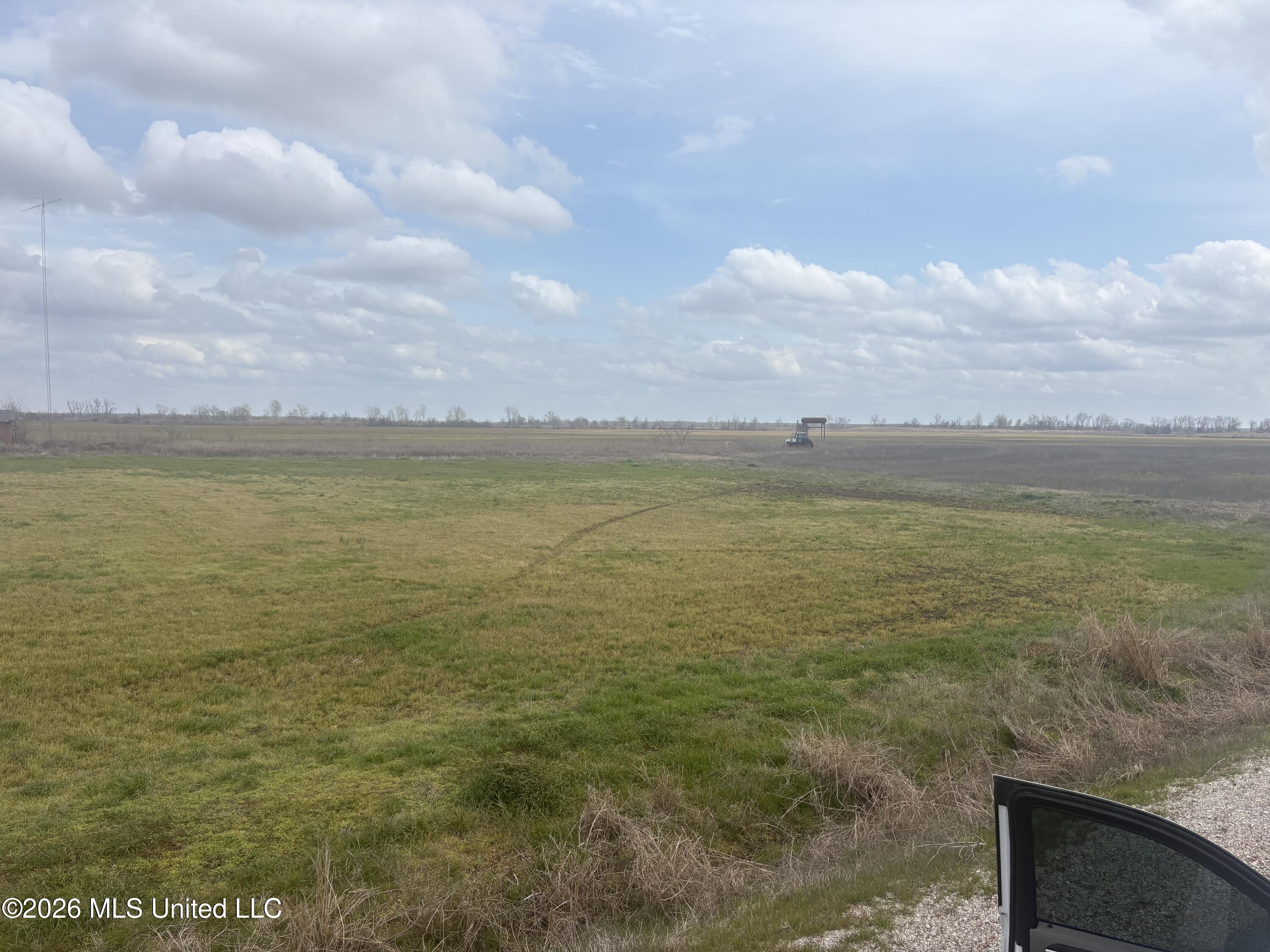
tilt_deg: -3.4
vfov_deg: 53.1
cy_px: 476
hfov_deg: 67.3
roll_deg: -0.8
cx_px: 635
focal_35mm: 26
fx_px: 954
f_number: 1.6
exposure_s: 1/4065
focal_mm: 5.96
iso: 50
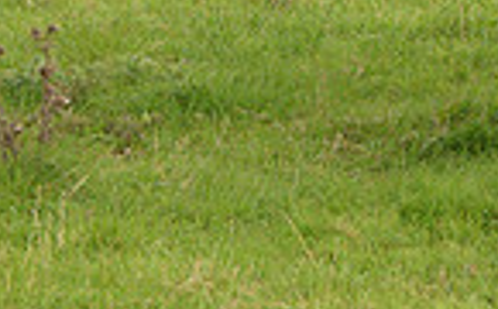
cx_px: 876
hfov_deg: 3.0
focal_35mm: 695
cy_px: -309
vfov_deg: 1.9
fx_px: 9414
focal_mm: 170
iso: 2500
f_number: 5.6
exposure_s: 1/1250
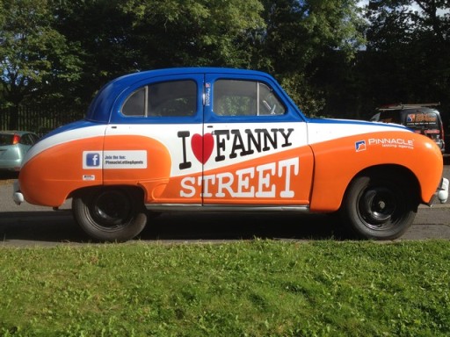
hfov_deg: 52.6
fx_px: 455
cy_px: 168
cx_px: 225
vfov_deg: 40.7
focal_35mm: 35
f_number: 2.4
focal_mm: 4.28
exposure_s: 1/1346
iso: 64
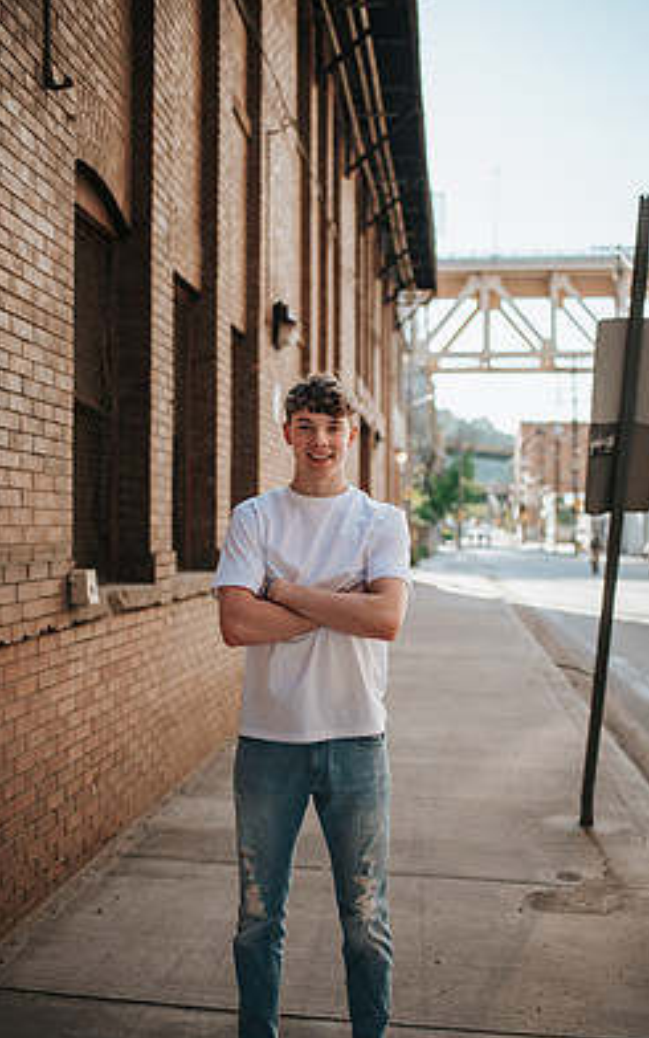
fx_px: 1160
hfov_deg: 31.2
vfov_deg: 48.2
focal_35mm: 41
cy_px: 564
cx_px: 326
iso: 100
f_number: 1.8
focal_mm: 35
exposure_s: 1/1250
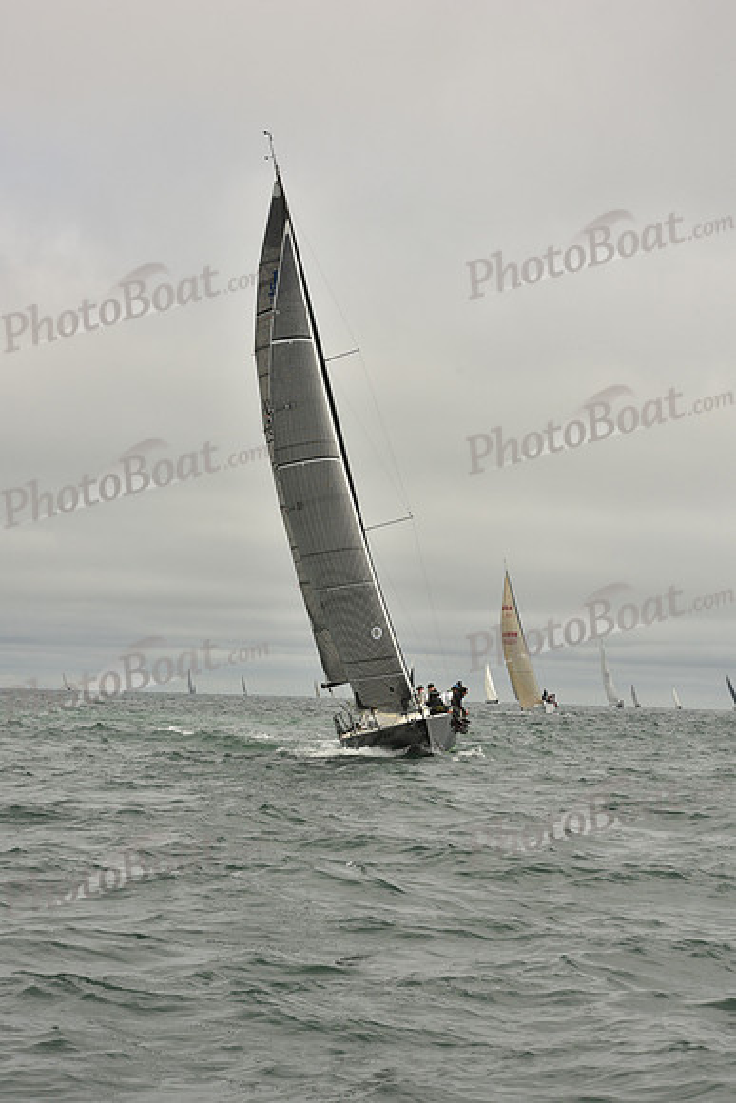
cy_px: 552
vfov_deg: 21.5
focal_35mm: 95
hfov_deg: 14.4
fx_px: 2911
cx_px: 368
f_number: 11
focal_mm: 95
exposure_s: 1/800
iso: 320
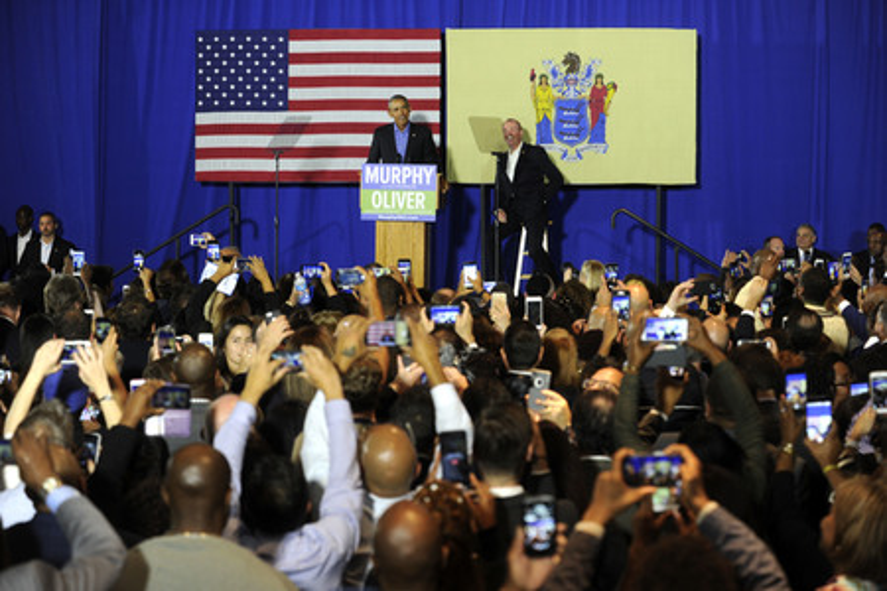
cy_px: 296
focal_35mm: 80
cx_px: 444
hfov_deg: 25.4
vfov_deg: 17.1
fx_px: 1971
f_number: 4
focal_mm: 80
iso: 1600
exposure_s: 1/400
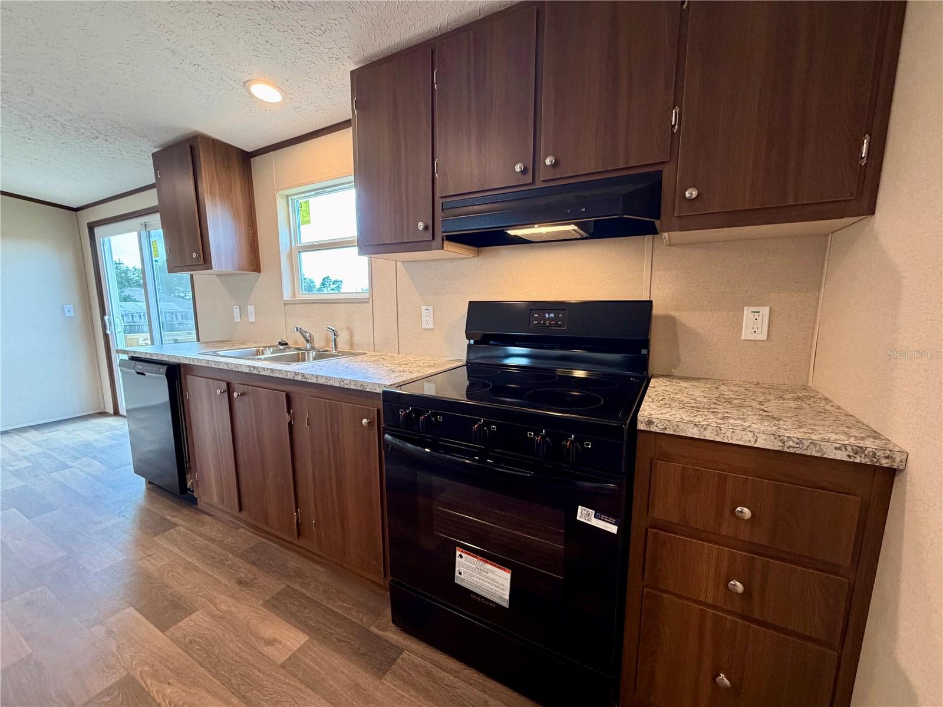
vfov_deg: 85.7
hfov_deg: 102.1
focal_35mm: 14
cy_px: 354
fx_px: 381
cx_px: 472
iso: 250
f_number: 2.2
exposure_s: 1/60
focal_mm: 2.22
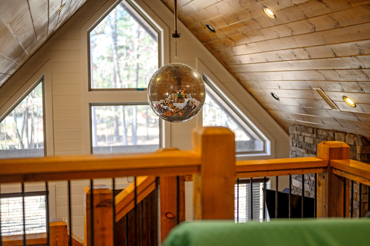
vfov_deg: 26.9
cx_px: 185
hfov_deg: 39.6
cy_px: 123
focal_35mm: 50
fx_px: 513
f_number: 1.8
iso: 500
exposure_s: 1/320
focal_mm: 50
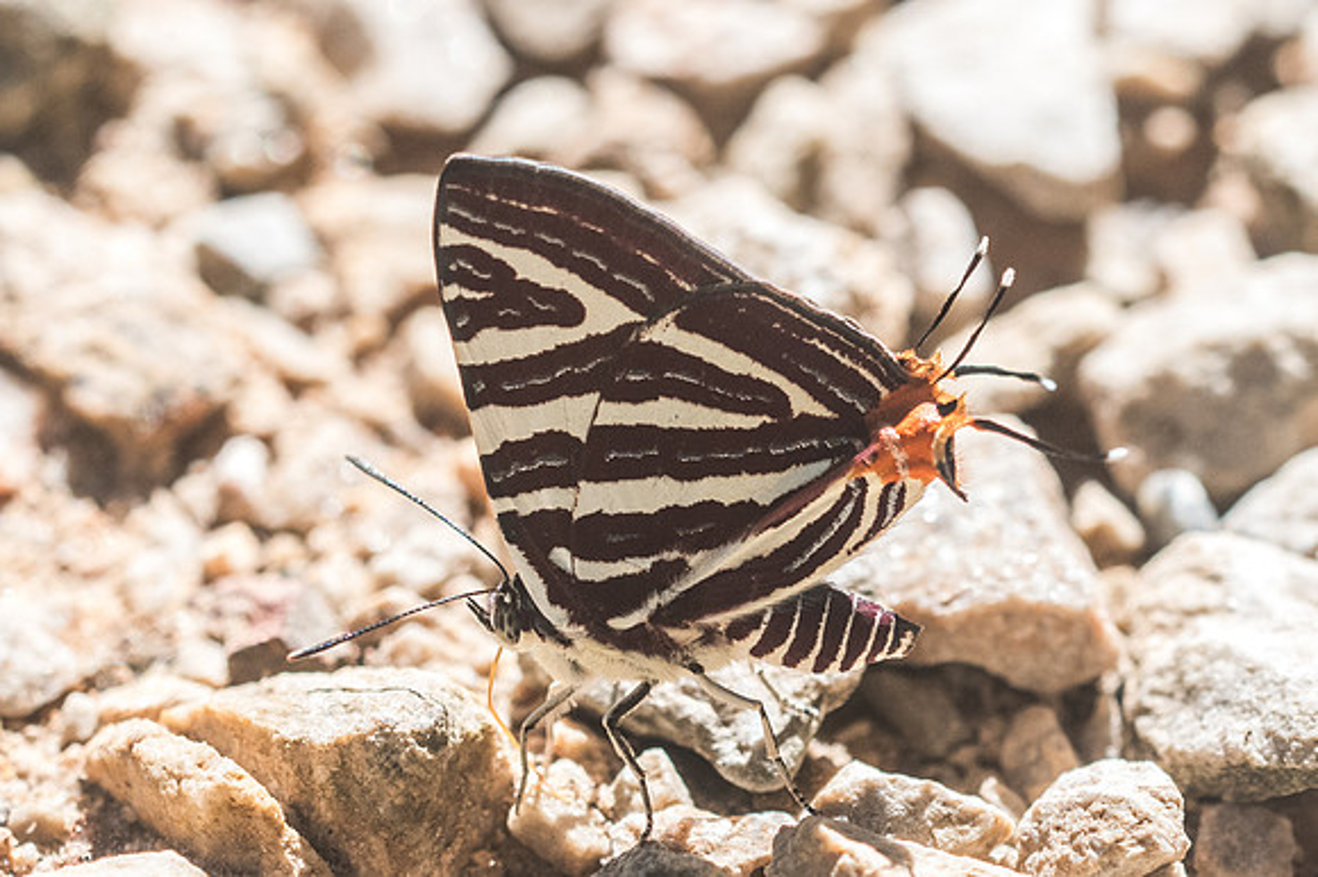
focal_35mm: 453
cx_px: 659
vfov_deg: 3.0
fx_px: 16577
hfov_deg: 4.6
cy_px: 526
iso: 640
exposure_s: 1/800
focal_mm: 150
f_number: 5.6
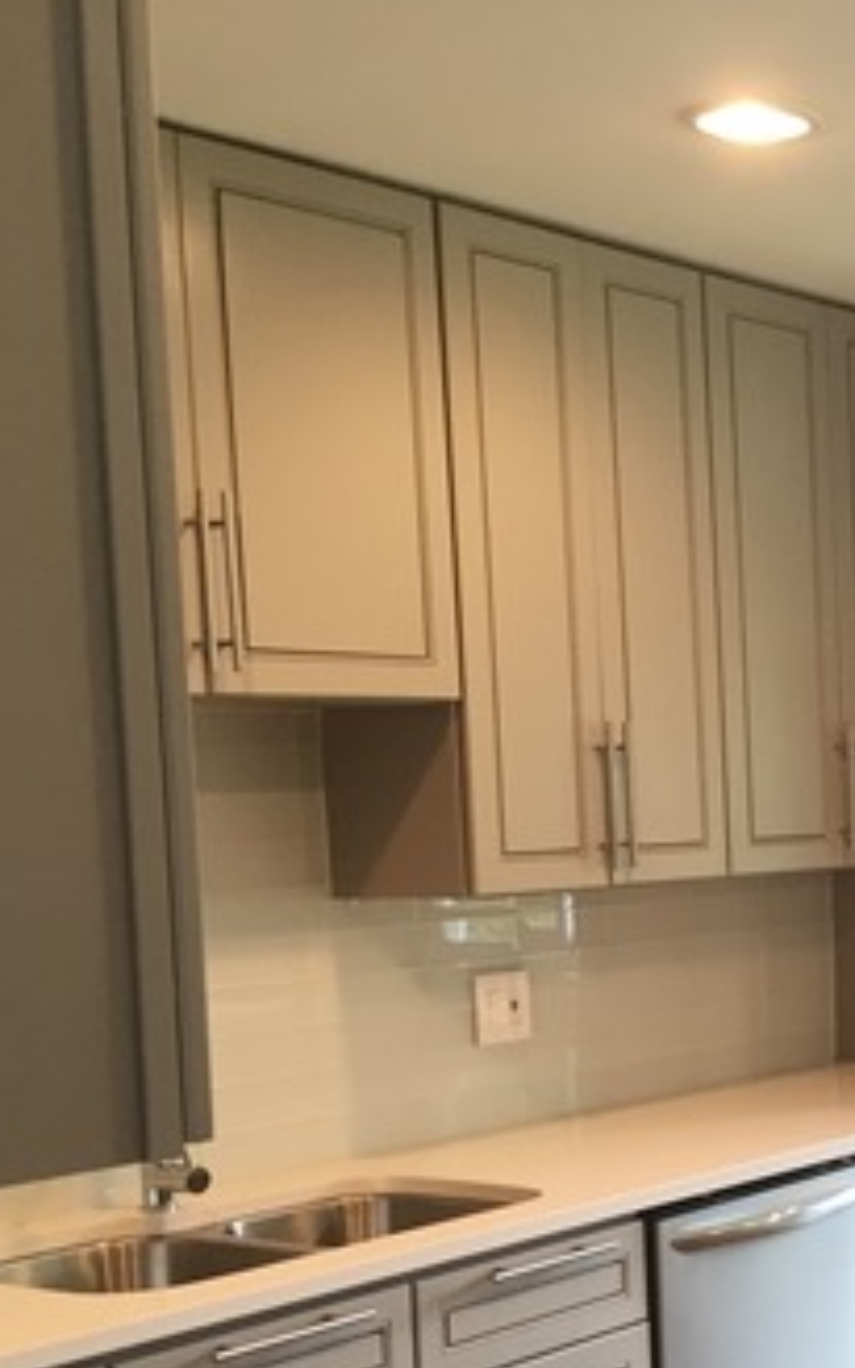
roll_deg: +1.6
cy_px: 988
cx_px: 1159
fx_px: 2237
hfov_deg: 19.6
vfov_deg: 33.5
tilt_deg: -4.9
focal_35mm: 60
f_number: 2.2
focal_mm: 4.15
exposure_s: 1/30
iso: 80
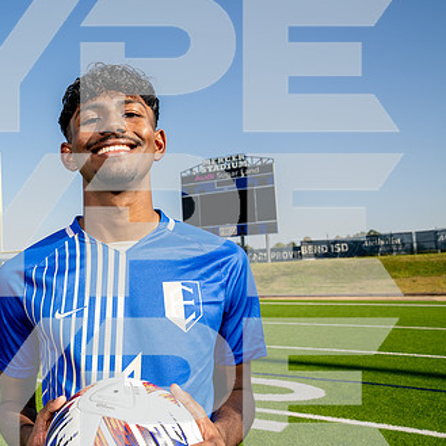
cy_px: 226
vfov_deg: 46.0
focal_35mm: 36
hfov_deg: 42.8
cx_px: 58
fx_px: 525
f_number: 7.1
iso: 50
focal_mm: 24
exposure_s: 1/125
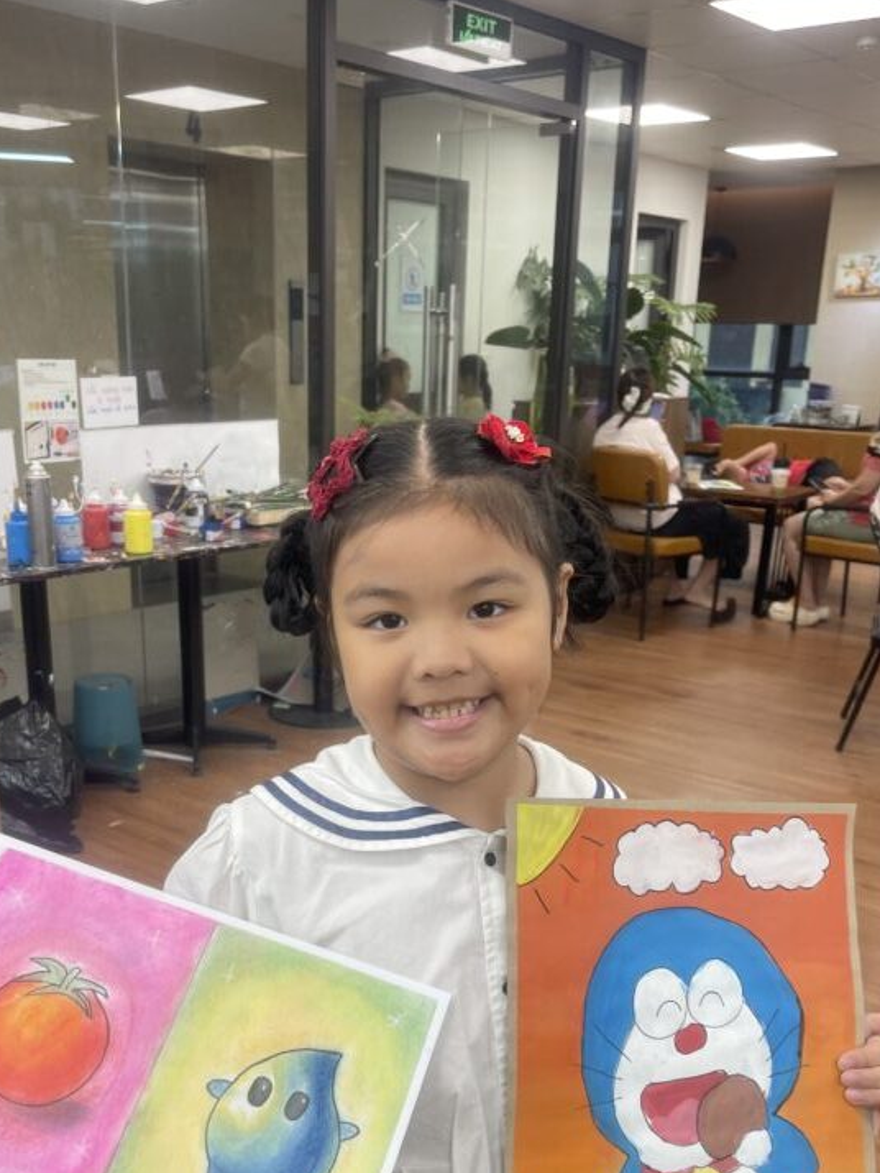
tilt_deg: -18.8
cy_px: 752
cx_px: 420
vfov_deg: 51.9
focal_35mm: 35
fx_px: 1186
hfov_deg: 40.7
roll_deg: -1.8
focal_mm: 5.1
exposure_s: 1/121
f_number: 1.6
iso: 100
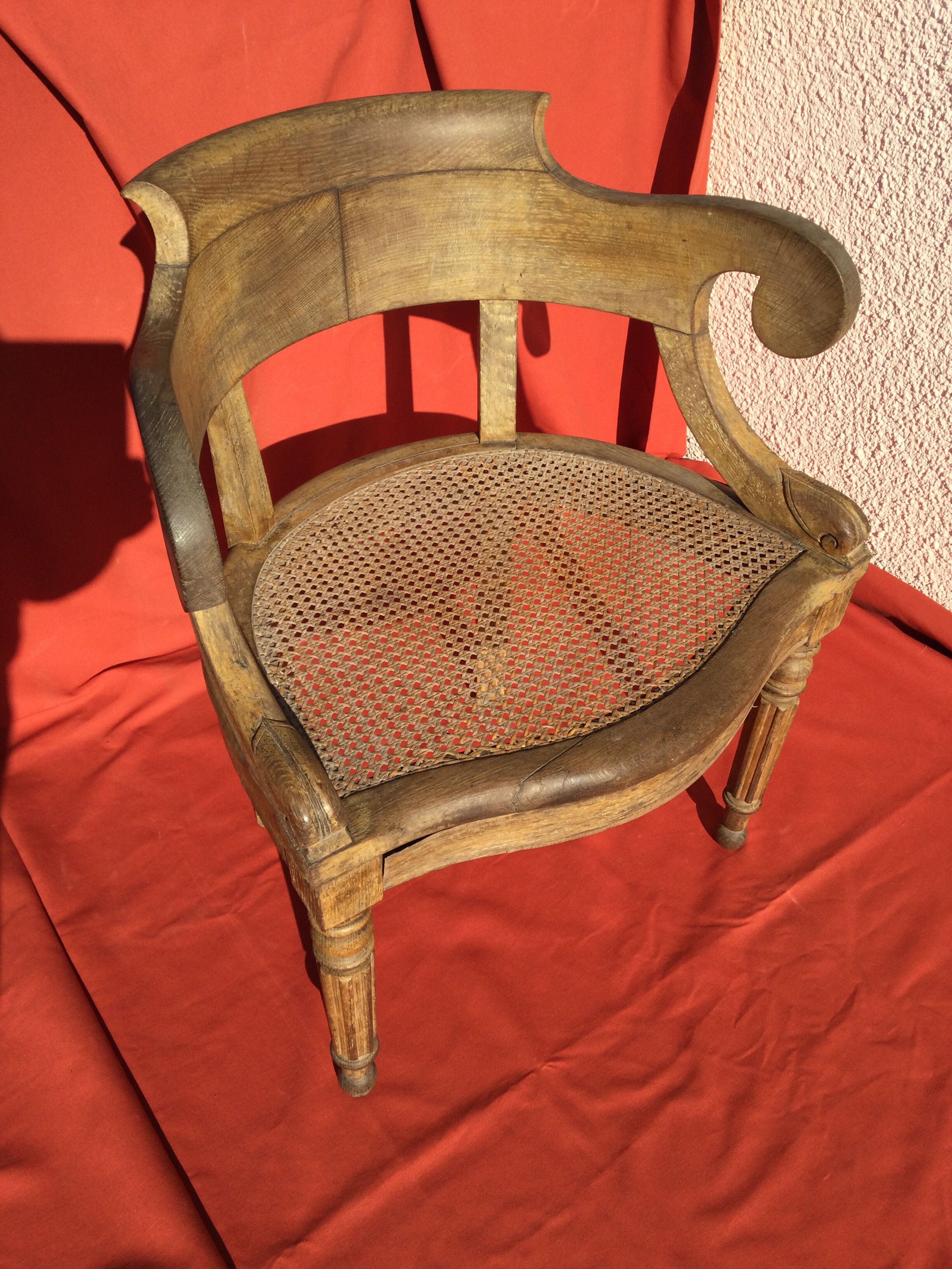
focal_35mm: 31
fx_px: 1137
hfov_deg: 45.4
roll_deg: -2.6
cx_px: 476
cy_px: 634
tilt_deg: -40.8
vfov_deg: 58.4
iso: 25
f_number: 2.4
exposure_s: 1/1101
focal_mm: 3.3
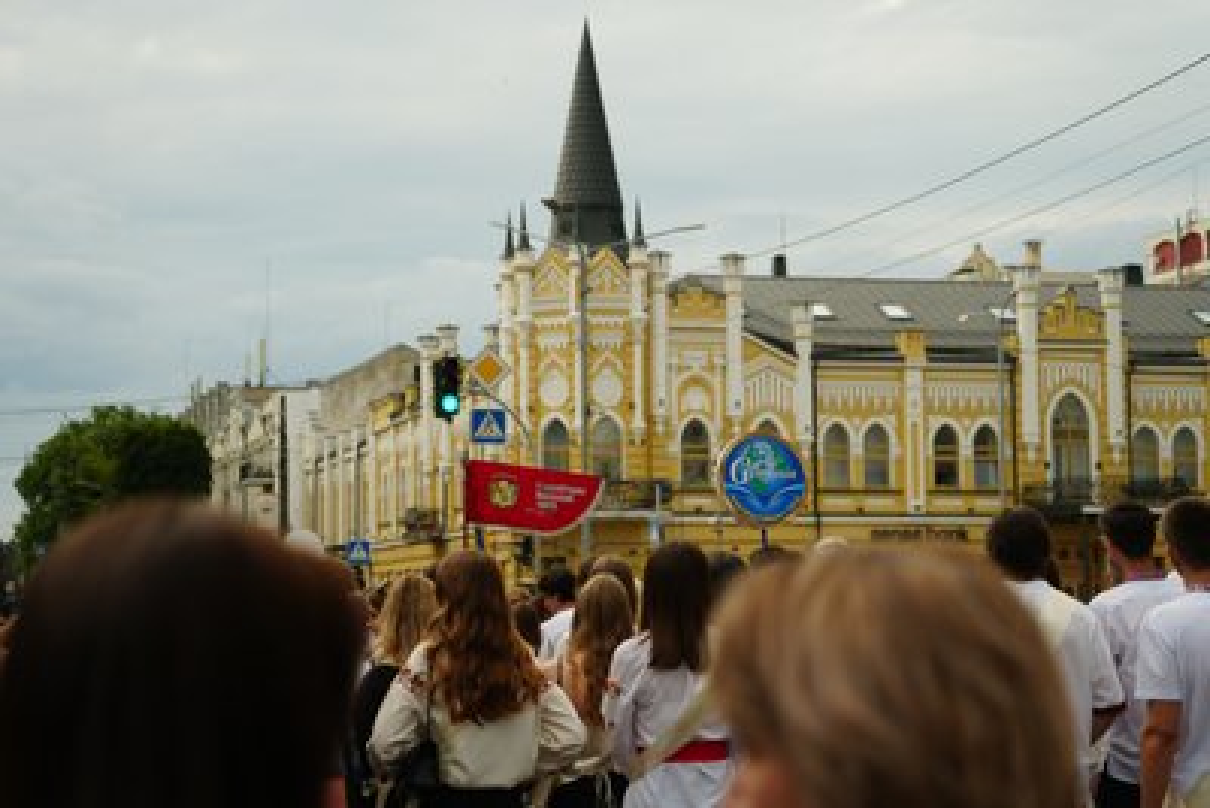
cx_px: 605
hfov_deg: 28.8
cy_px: 404
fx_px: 2353
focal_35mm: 70
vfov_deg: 19.5
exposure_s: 1/80
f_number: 4.5
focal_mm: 70
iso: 80
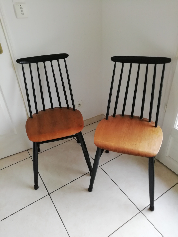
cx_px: 89
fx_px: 178
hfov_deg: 53.1
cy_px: 118
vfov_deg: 67.3
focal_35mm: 26
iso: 100
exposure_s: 1/100
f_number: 2.2
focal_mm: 3.21
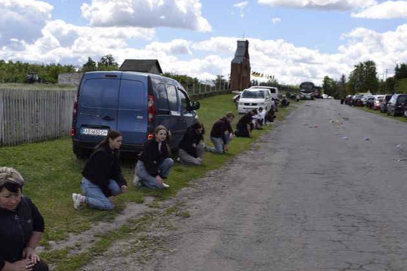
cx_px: 196
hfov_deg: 45.4
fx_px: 486
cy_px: 161
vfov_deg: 31.1
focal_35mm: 43
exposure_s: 1/200
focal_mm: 24
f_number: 10
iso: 100
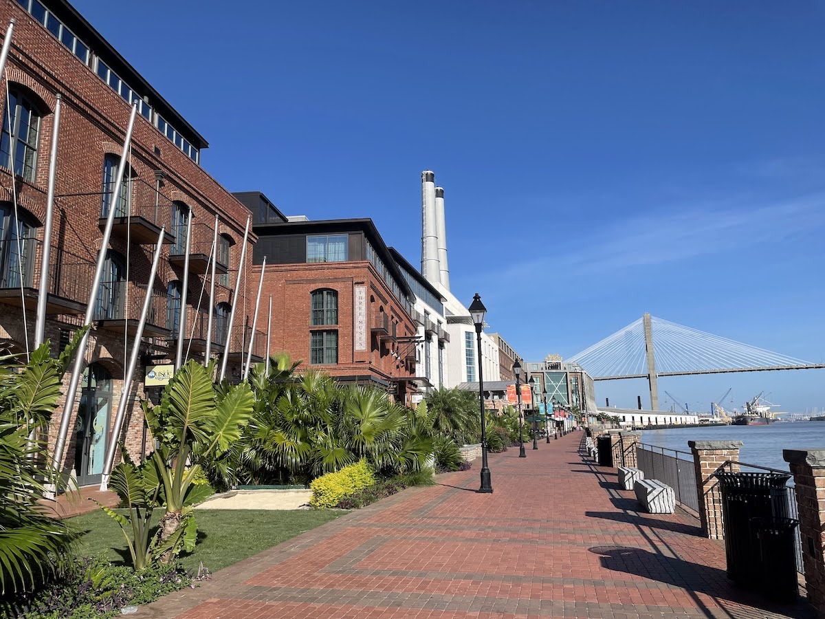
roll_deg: +1.4
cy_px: 310
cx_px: 412
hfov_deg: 67.3
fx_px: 620
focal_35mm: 26
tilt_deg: +11.0
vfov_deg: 53.1
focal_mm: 4.2
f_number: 1.6
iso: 32
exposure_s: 1/3401
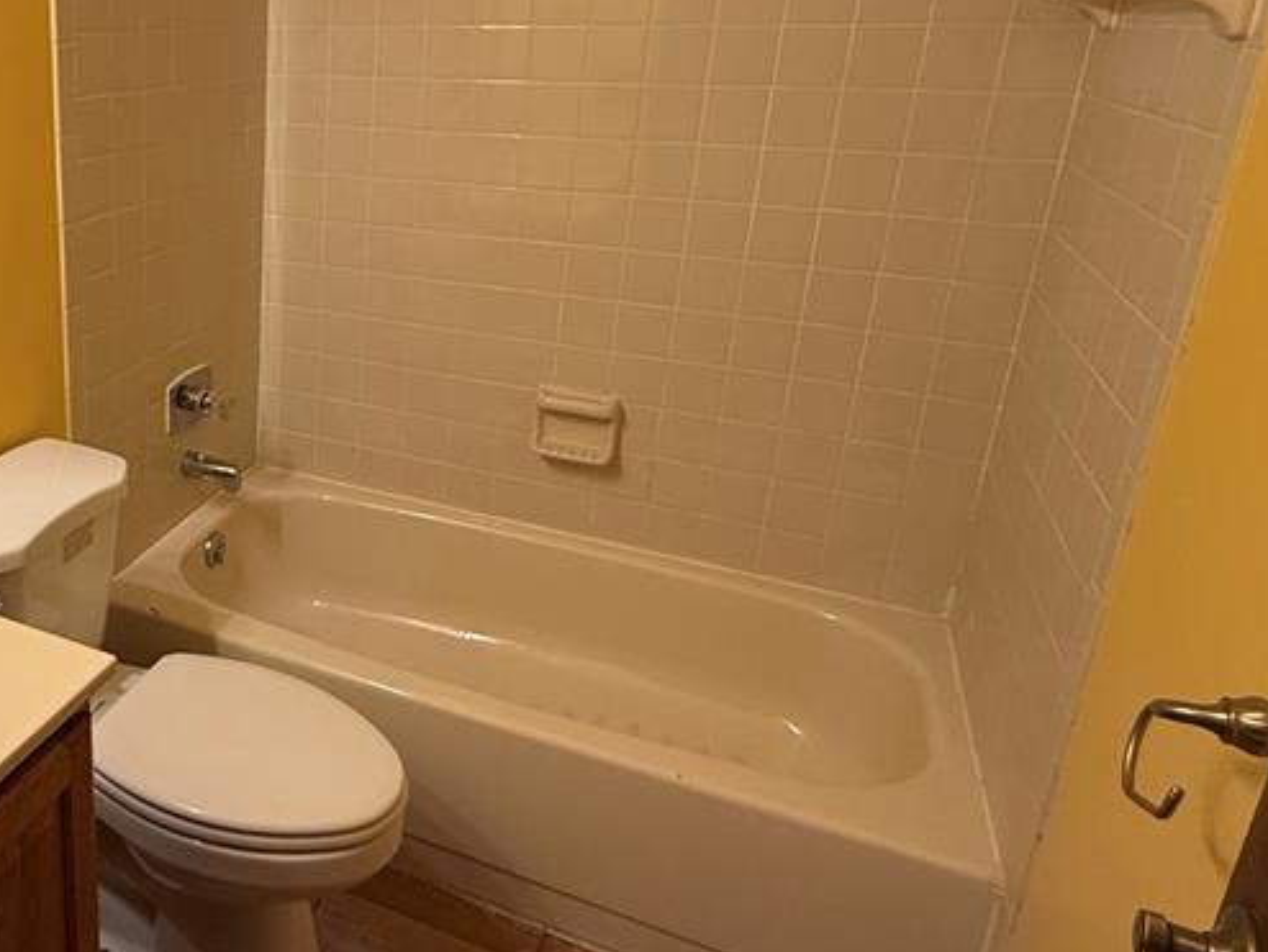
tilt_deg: -16.7
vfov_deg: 47.7
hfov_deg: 55.5
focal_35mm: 29
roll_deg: +0.0
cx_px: 187
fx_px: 1063
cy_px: 344
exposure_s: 1/120
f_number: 2.2
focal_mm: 2.22
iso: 250
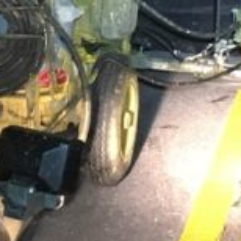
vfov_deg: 9.9
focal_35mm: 170
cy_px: -150
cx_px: 230
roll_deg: +1.5
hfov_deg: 10.2
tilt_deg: -7.4
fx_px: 1339
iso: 200
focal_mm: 4.15
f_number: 2.2
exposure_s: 1/15
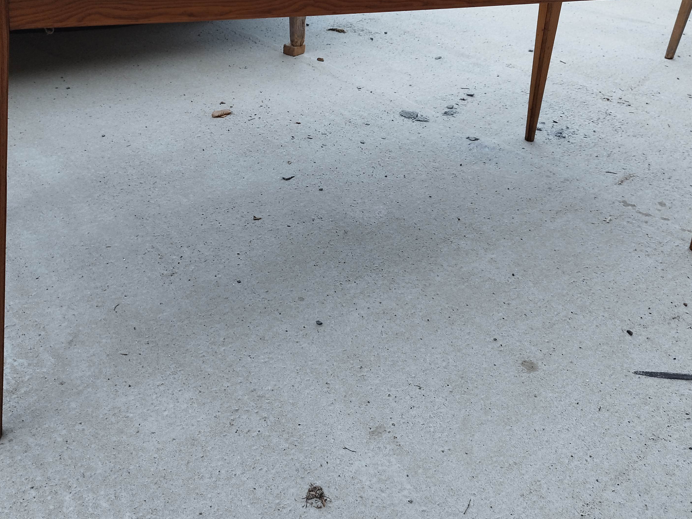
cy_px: 225
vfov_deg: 41.7
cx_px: 334
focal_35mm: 34
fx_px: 680
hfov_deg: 53.9
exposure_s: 1/100
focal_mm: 5.89
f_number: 1.89
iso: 90
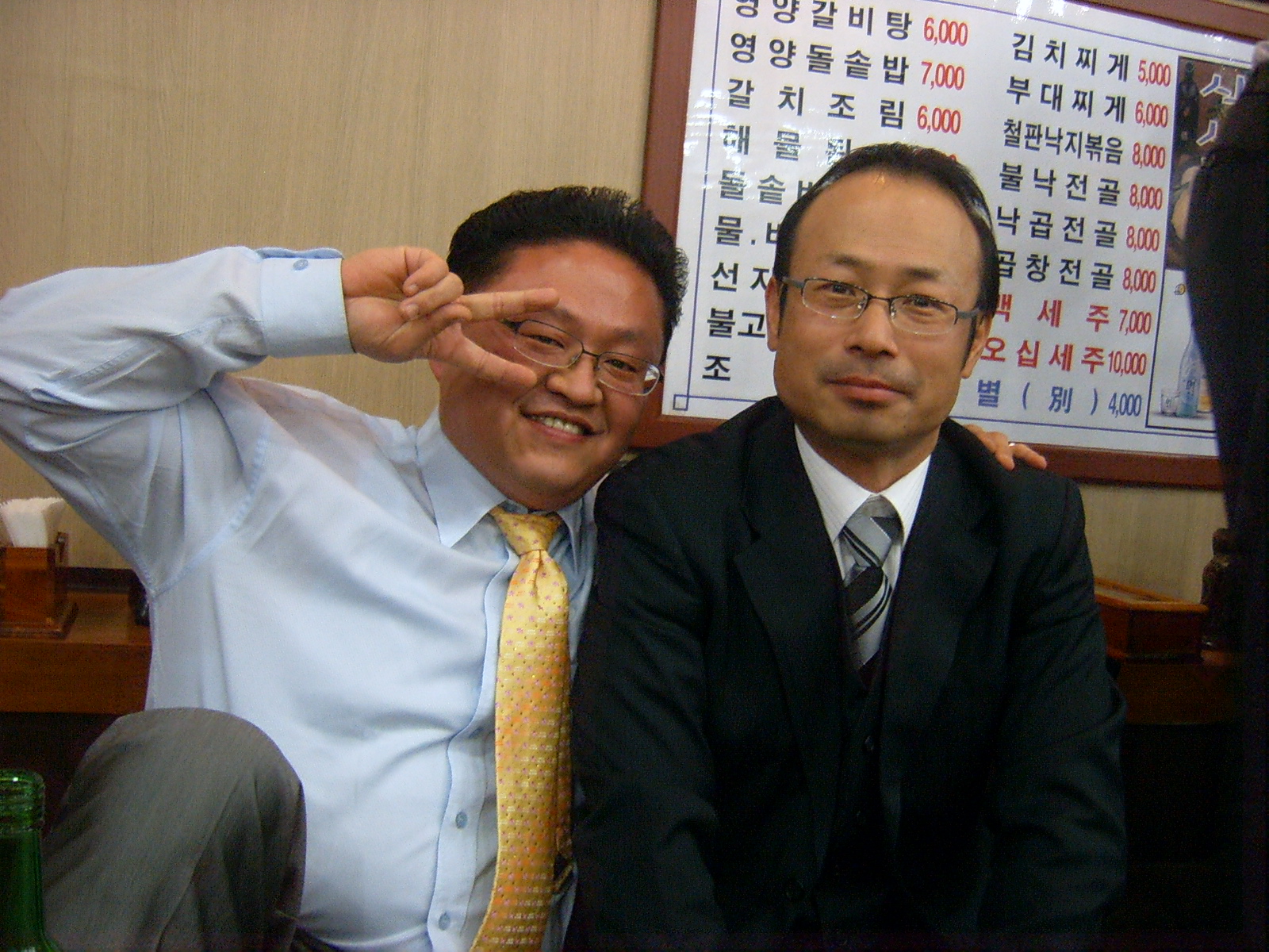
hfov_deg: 52.6
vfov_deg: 40.7
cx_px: 634
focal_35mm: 35
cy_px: 476
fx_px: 1283
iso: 100
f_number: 2.8
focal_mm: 5.8
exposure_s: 1/6
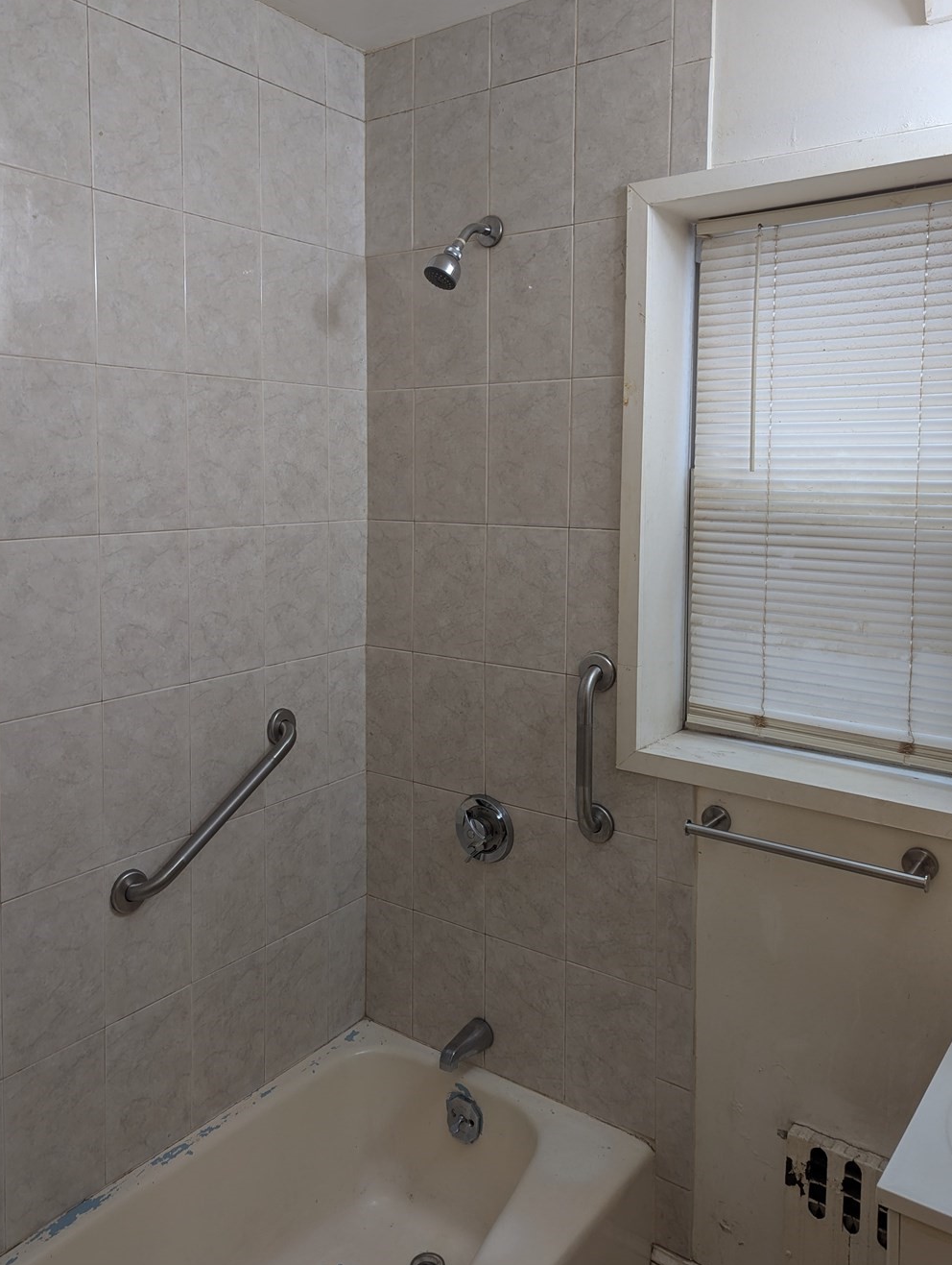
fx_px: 1024
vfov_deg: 63.1
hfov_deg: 49.8
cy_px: 553
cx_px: 424
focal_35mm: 28
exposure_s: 1/24
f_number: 1.85
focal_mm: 6.81
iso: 63
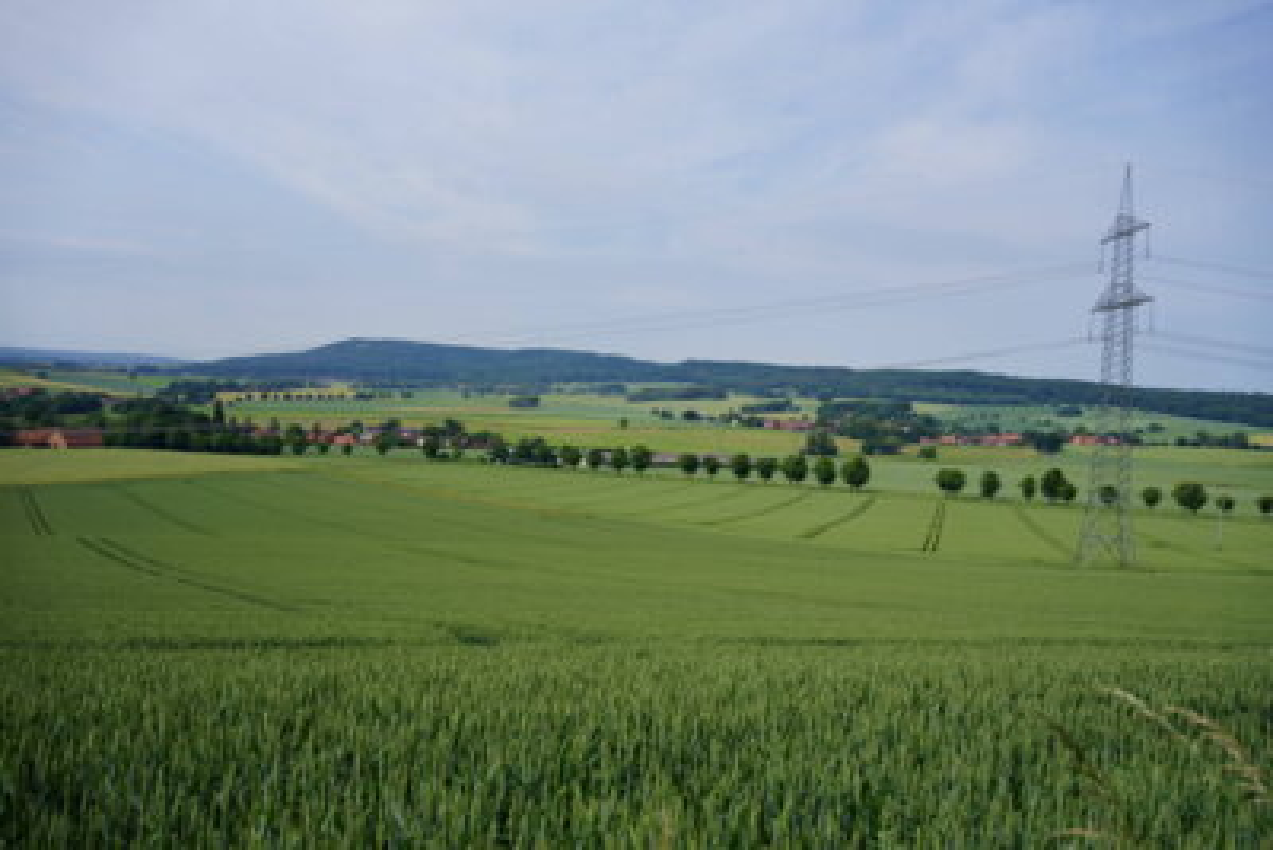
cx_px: 636
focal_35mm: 35
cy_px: 425
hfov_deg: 54.4
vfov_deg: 37.9
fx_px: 1238
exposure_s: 1/640
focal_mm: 35
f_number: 6.3
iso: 100
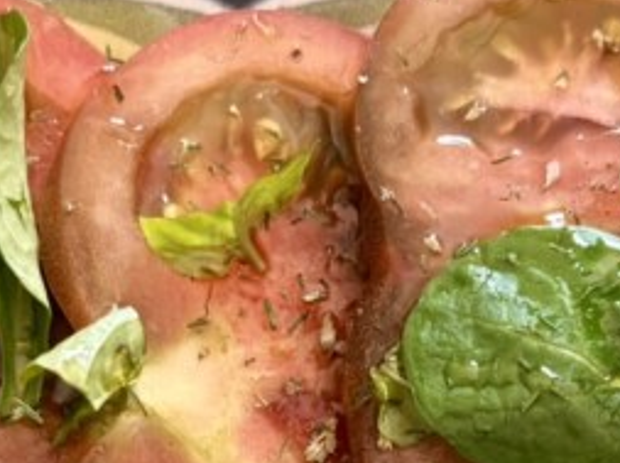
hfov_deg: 17.3
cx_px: 243
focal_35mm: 114
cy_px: 598
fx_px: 2039
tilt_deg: -86.9
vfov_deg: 12.6
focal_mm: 6.76
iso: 200
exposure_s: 1/106
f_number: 1.78
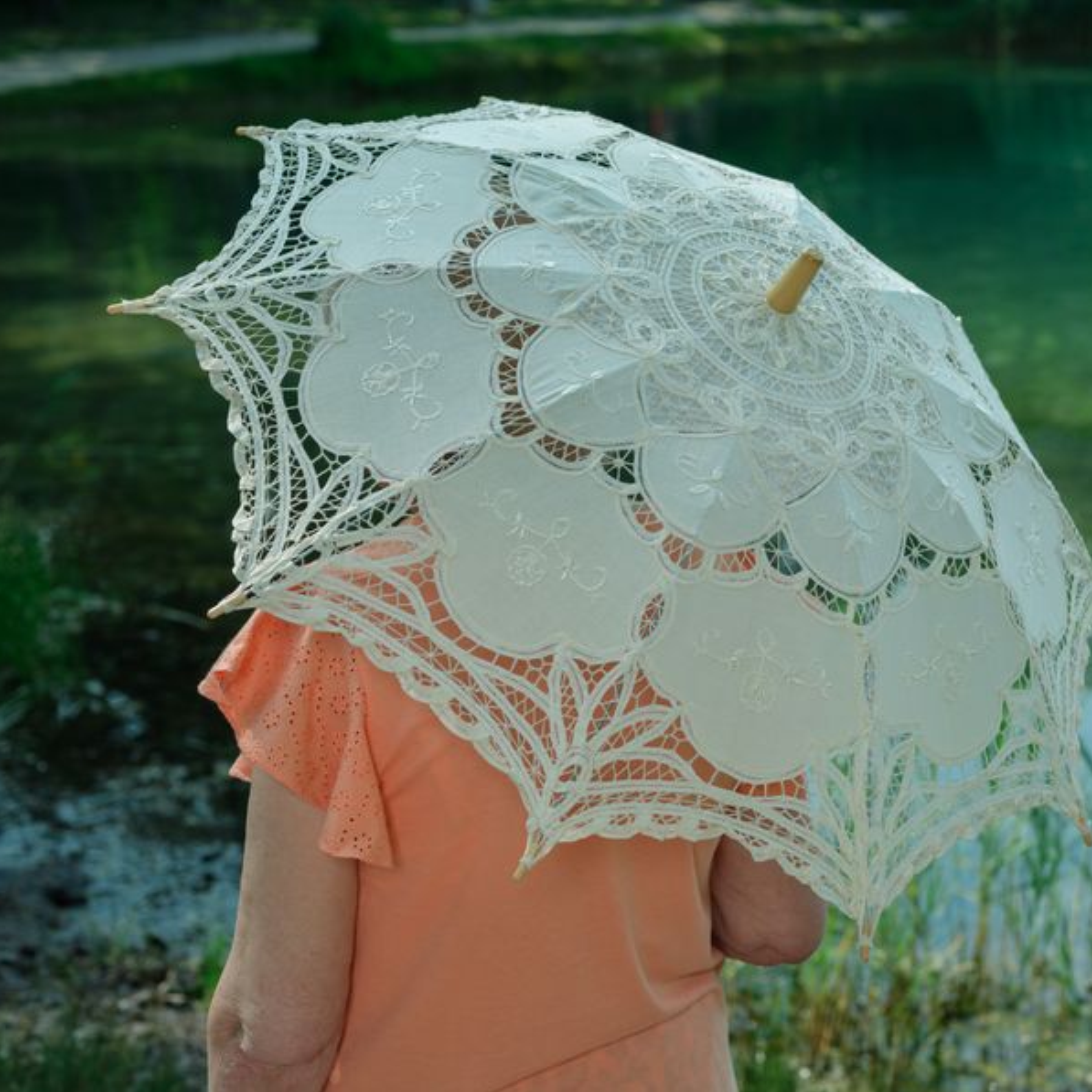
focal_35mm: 71
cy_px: 437
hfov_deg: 24.2
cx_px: 752
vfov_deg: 24.3
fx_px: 2534
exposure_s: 1/200
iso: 100
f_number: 5.6
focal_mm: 63
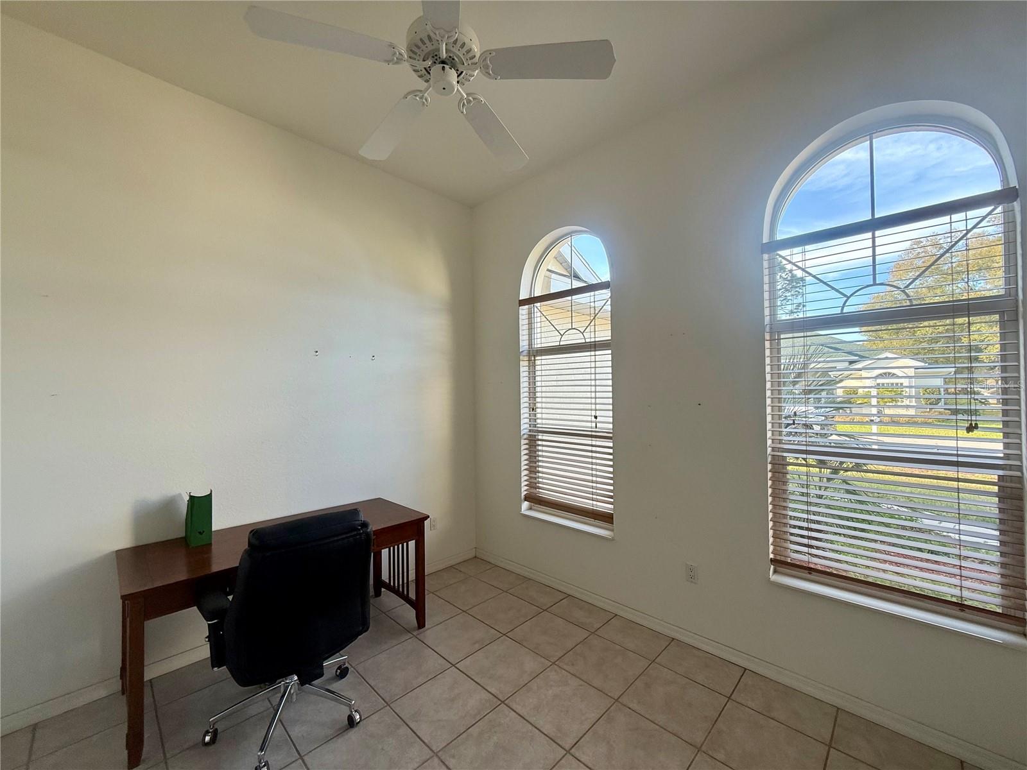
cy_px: 385
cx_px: 514
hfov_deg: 102.1
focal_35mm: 14
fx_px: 415
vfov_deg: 85.7
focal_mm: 2.22
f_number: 2.2
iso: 80
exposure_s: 1/99
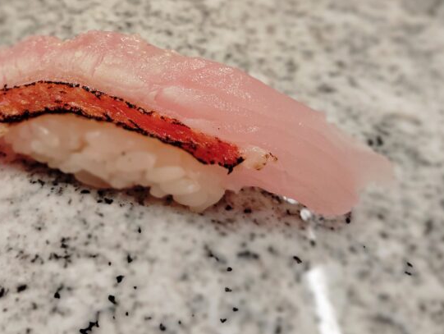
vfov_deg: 27.1
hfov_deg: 35.5
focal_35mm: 53
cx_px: 127
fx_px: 681
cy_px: 77
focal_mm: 4.22
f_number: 1.8
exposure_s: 1/33.3
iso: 180
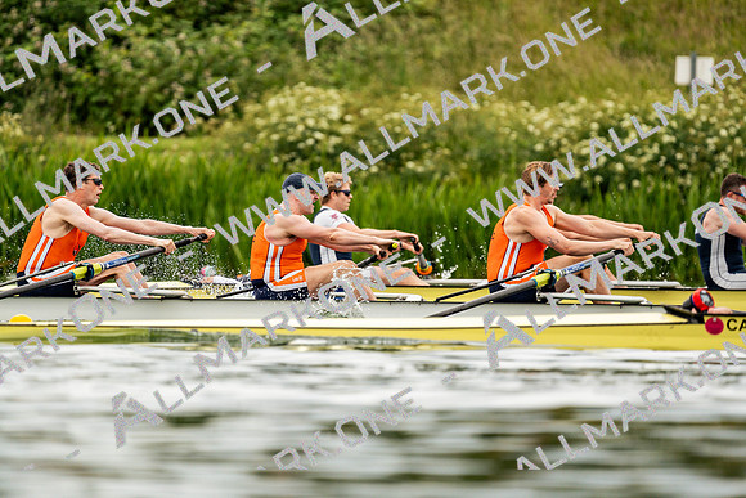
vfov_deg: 2.3
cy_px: 249
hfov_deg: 3.4
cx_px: 373
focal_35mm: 600
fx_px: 12436
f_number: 6.3
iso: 500
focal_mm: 600
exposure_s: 1/2000
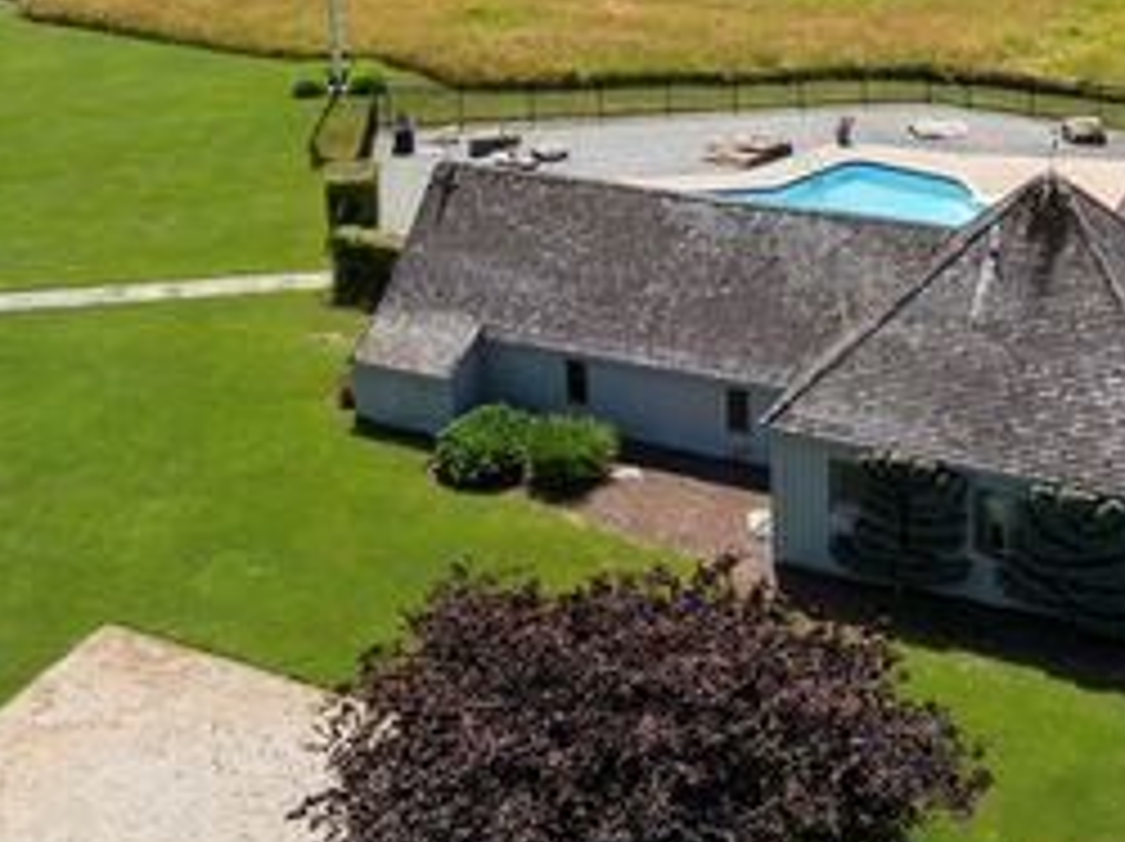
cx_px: 760
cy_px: 95
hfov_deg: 39.2
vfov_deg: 29.1
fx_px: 1558
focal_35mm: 48
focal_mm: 12.29
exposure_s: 1/200
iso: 100
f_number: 5
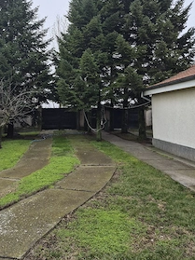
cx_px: 95
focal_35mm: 33
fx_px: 248
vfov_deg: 54.2
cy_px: 86
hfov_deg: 42.9
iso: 80
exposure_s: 1/1250
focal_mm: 5.4
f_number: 1.8
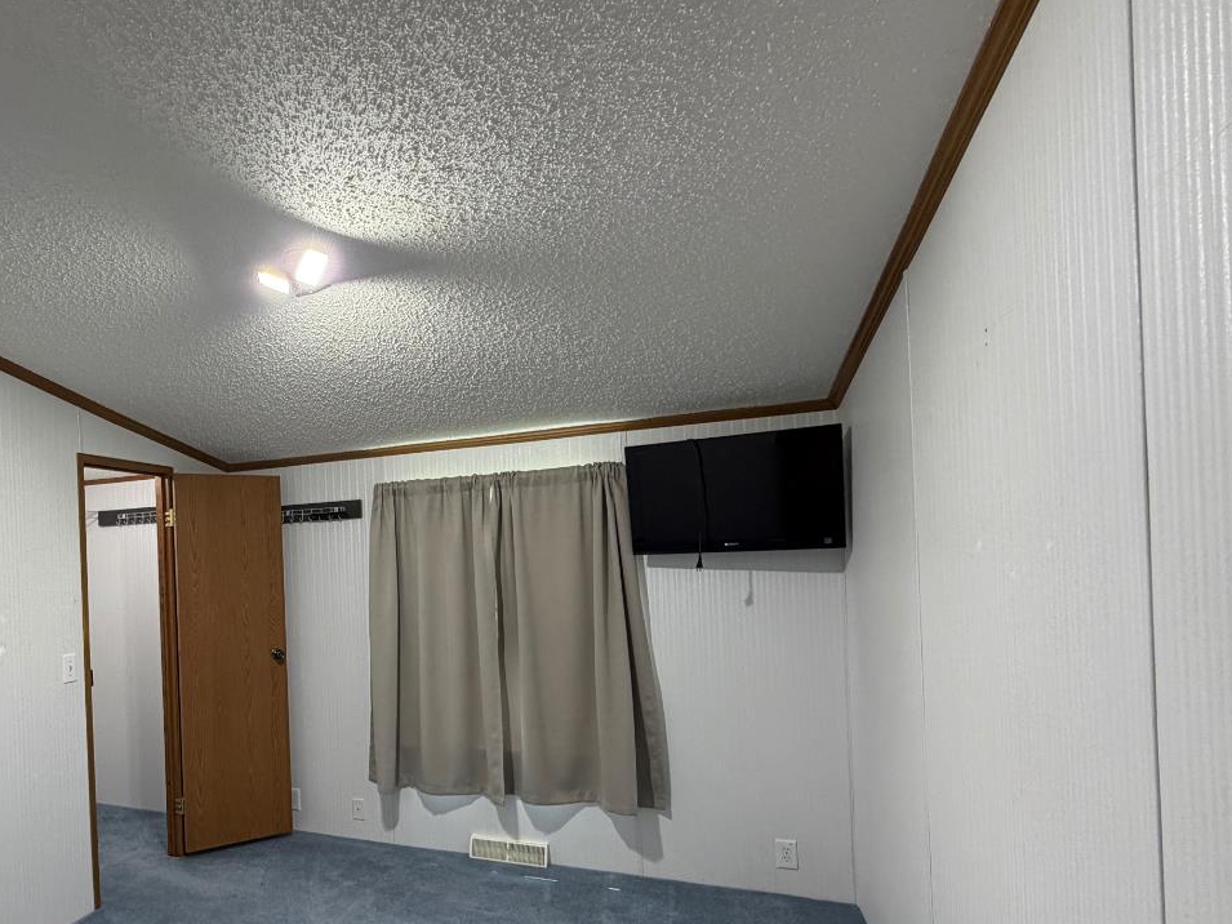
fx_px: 783
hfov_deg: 71.6
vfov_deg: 60.4
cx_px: 320
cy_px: 566
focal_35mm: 22
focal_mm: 2.22
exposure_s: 1/120
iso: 200
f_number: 2.2
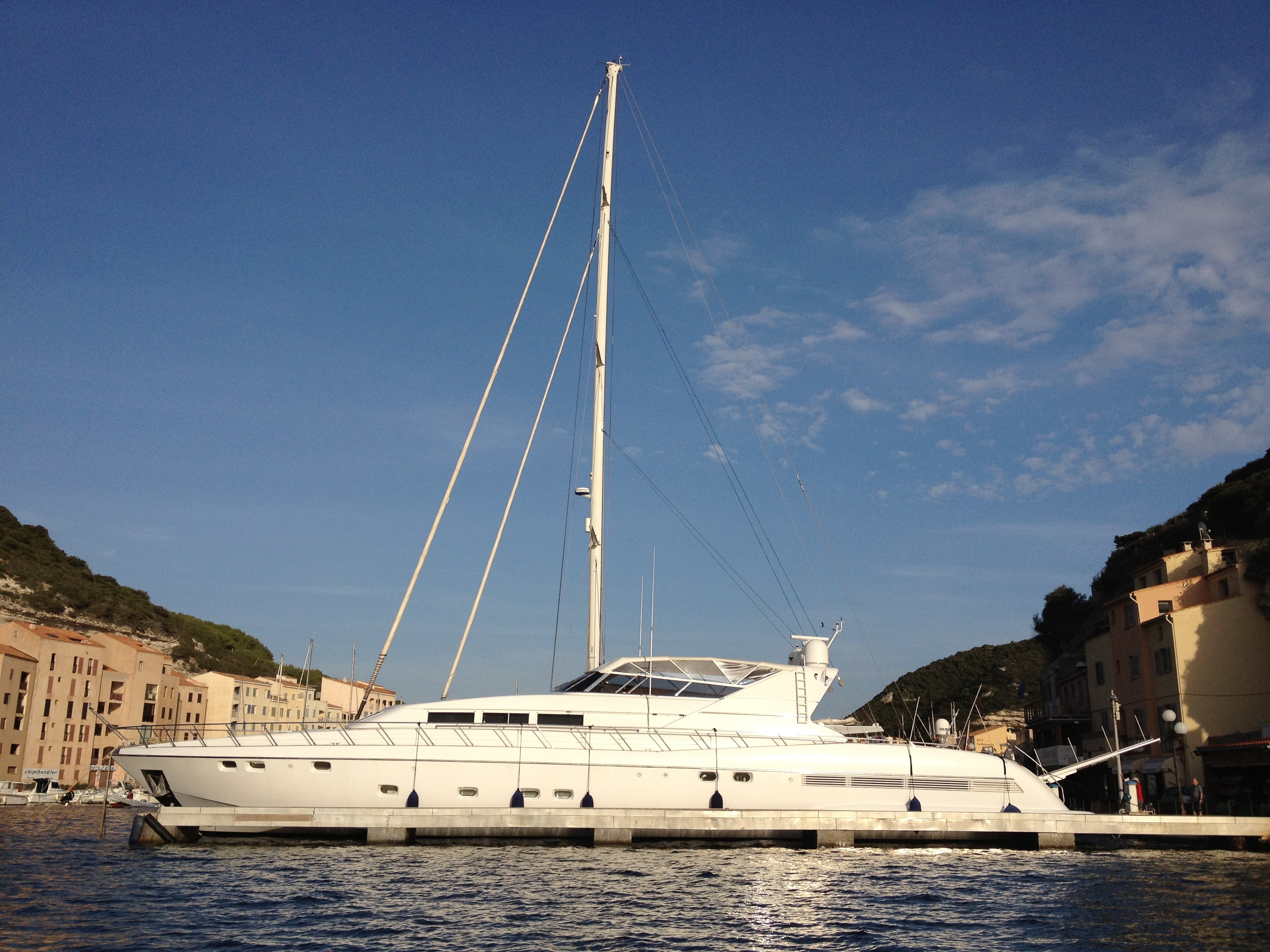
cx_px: 635
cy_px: 476
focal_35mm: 35
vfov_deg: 40.7
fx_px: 1284
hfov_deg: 52.6
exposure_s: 1/3247
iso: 64
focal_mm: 4.28
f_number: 2.4
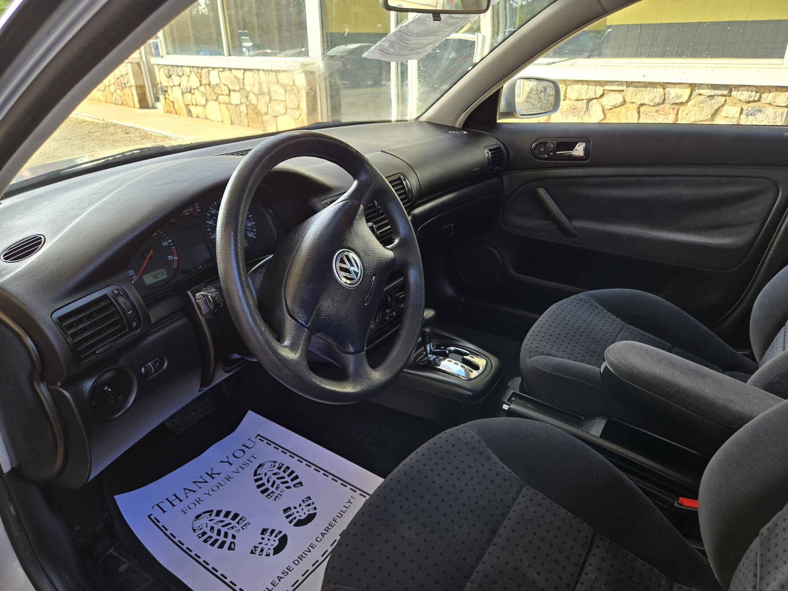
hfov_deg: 73.9
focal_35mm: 23
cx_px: 394
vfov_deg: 58.9
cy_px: 296
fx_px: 524
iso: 50
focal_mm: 5.4
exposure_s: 1/180
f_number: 1.8
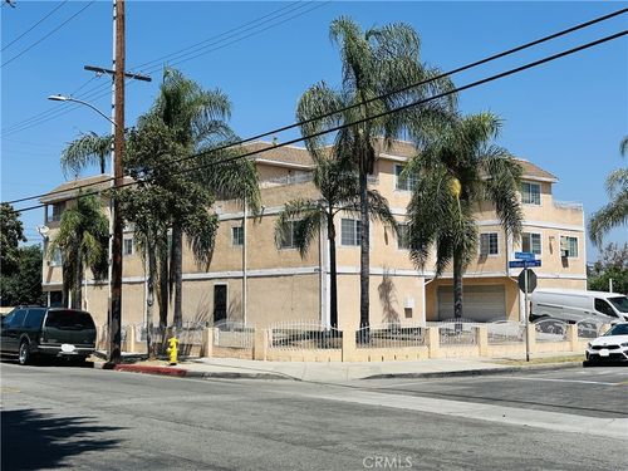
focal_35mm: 48
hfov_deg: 39.7
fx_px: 871
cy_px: 236
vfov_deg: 30.3
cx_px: 314
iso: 64
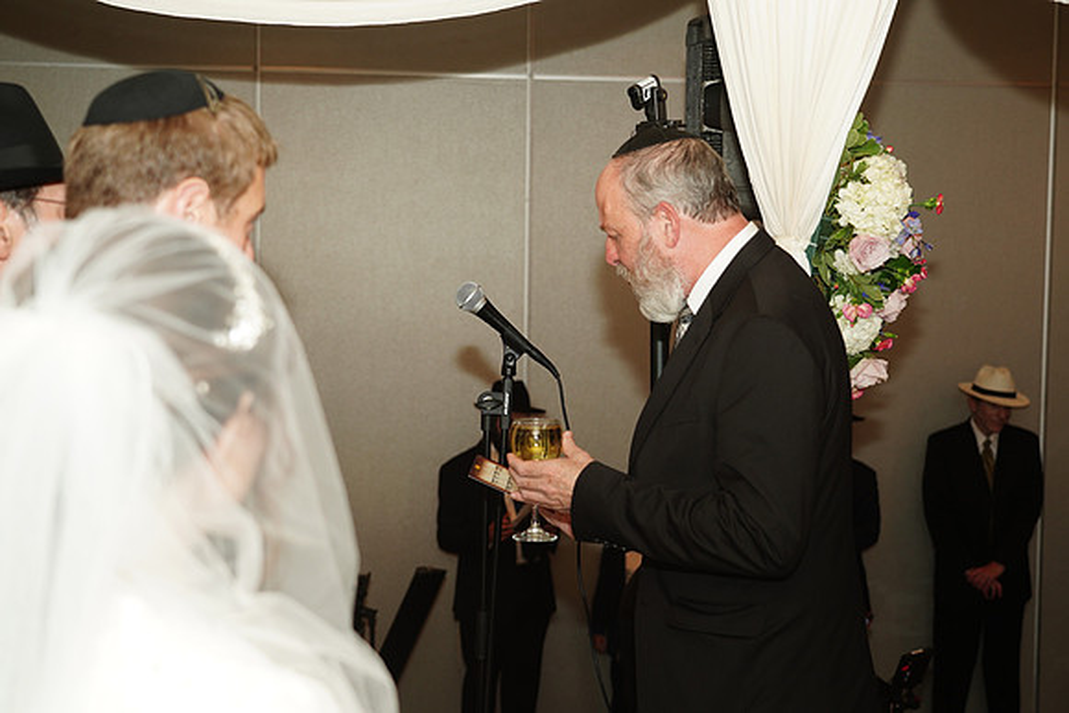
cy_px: 356
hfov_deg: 41.1
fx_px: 1426
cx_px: 534
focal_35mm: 48
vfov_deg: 28.1
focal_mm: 48
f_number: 4
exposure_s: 1/100
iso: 640
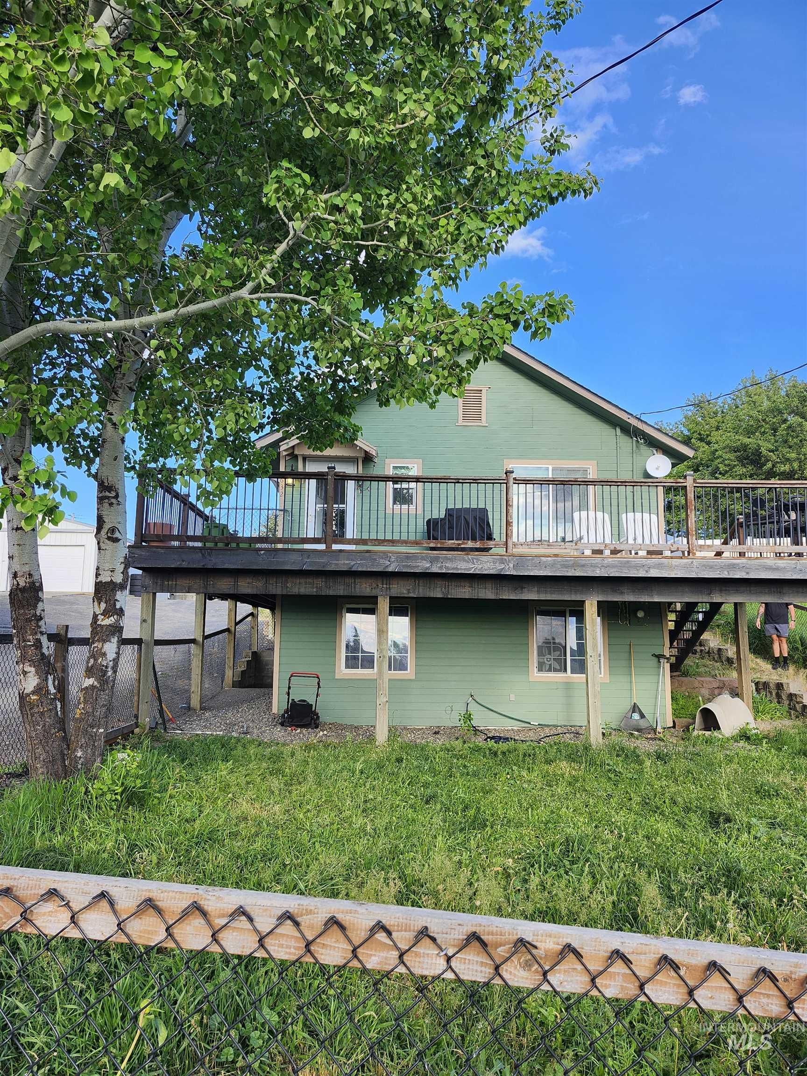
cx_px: 404
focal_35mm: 23
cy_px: 538
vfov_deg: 73.9
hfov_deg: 58.9
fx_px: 715
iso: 25
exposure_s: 1/360
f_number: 1.8
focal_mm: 5.54
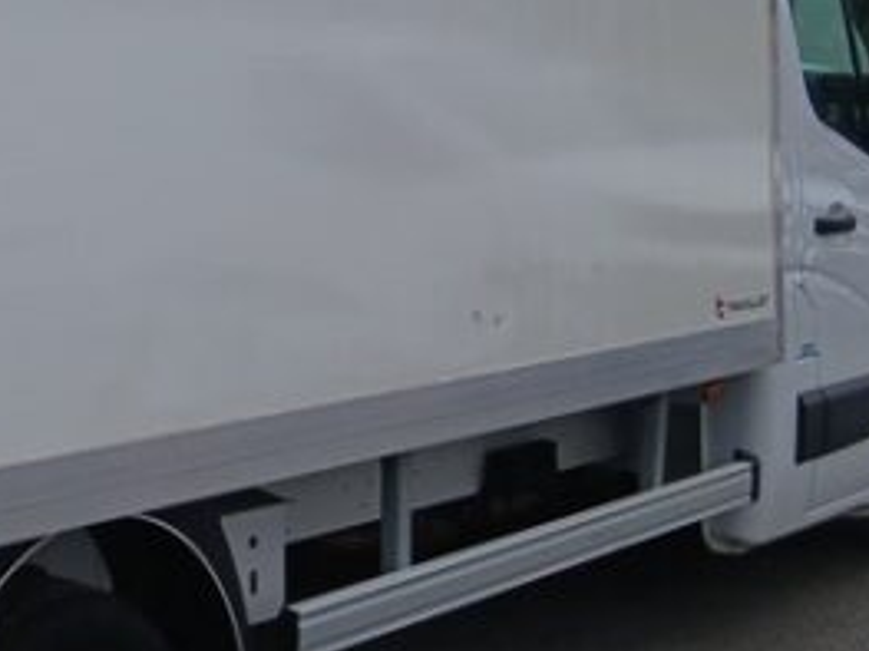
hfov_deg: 23.3
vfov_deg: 18.6
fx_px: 1907
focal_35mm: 76
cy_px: -59
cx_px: -202
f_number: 1.8
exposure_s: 1/172
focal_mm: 3.98
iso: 20
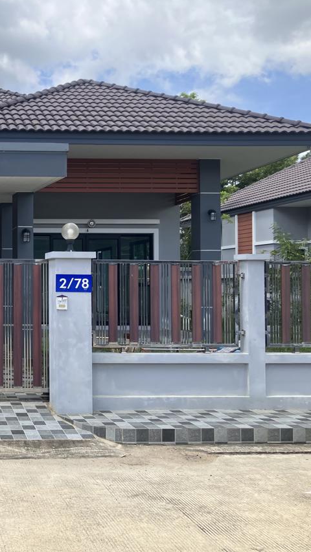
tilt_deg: +1.3
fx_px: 601
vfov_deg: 49.4
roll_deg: -0.3
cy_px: 274
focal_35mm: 41
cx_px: -44
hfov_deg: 26.4
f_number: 1.8
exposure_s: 1/1130
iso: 32
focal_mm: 3.99
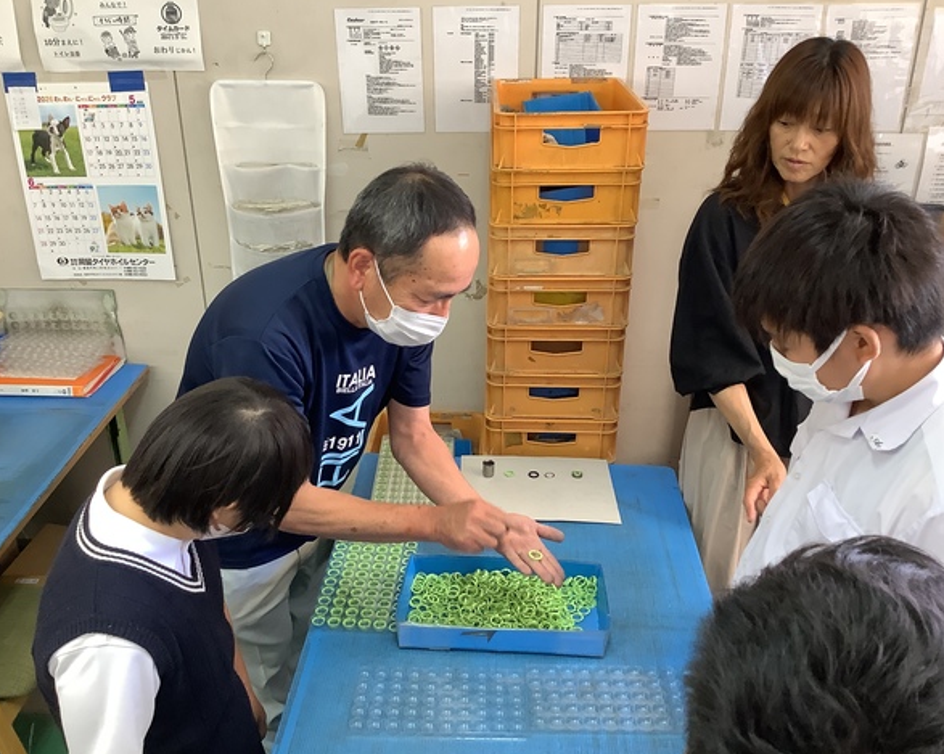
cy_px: 378
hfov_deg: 54.2
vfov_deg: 44.5
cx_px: 449
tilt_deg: -25.8
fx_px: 922
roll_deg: +0.2
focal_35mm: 33
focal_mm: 3.3
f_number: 2.4
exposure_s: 1/50
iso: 160
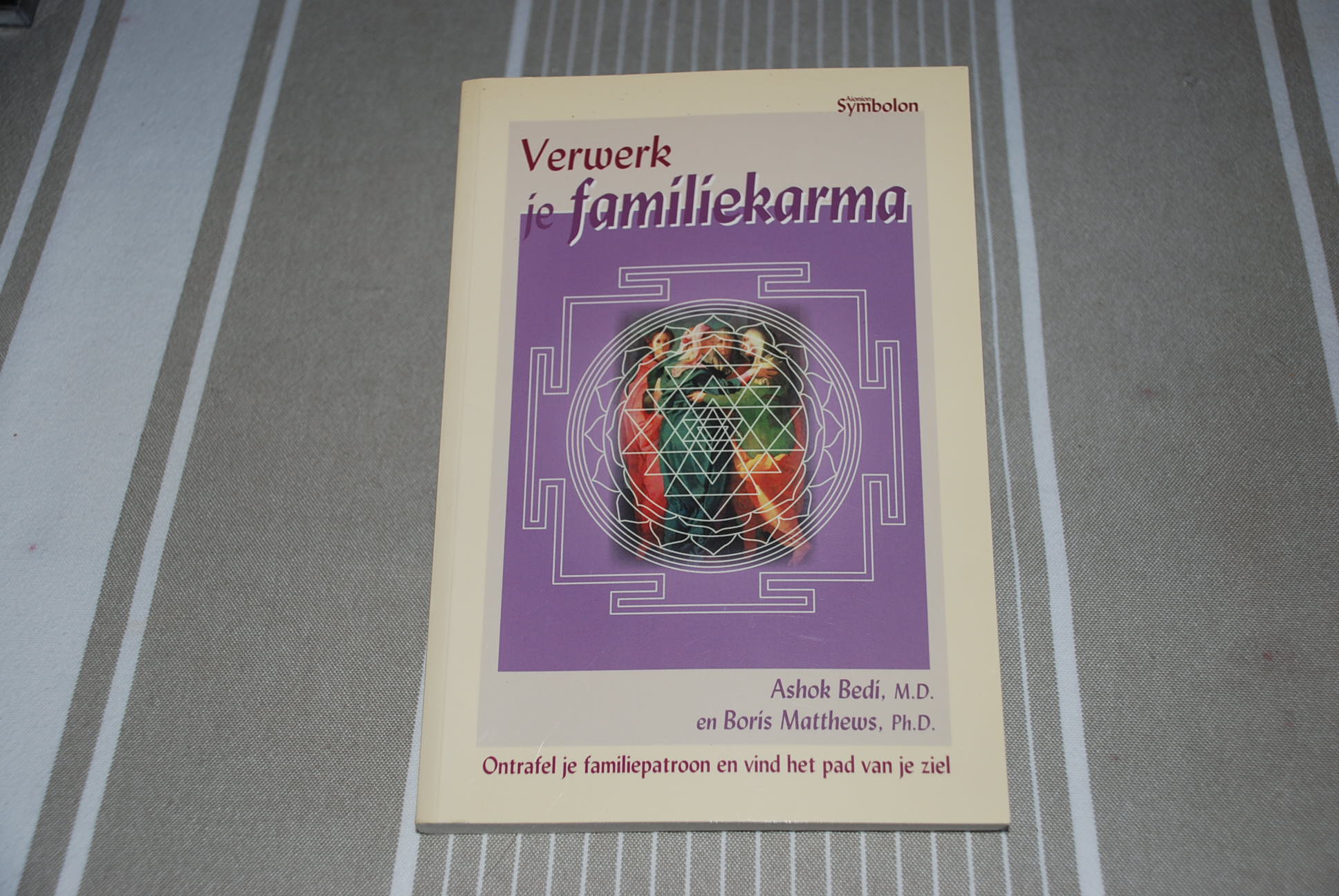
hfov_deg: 41.1
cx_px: 670
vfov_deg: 28.2
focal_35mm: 48
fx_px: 1787
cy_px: 448
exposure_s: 1/60
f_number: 4.2
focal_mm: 32
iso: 200
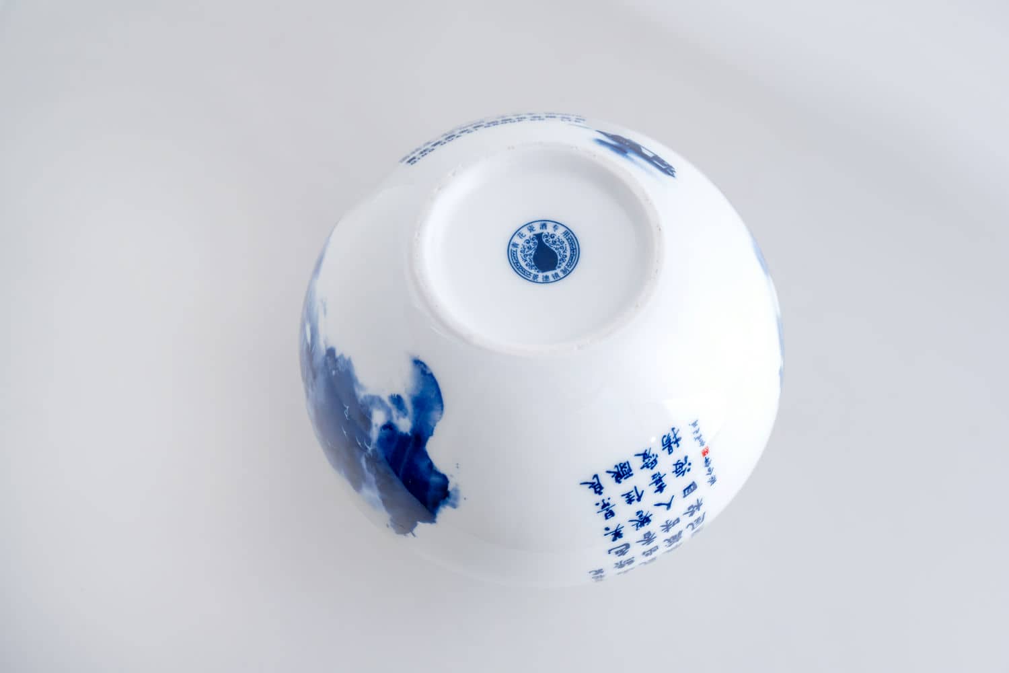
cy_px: 336
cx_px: 504
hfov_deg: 27.0
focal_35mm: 75
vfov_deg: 18.2
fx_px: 2102
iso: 640
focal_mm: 75
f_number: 7.1
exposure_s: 1/200
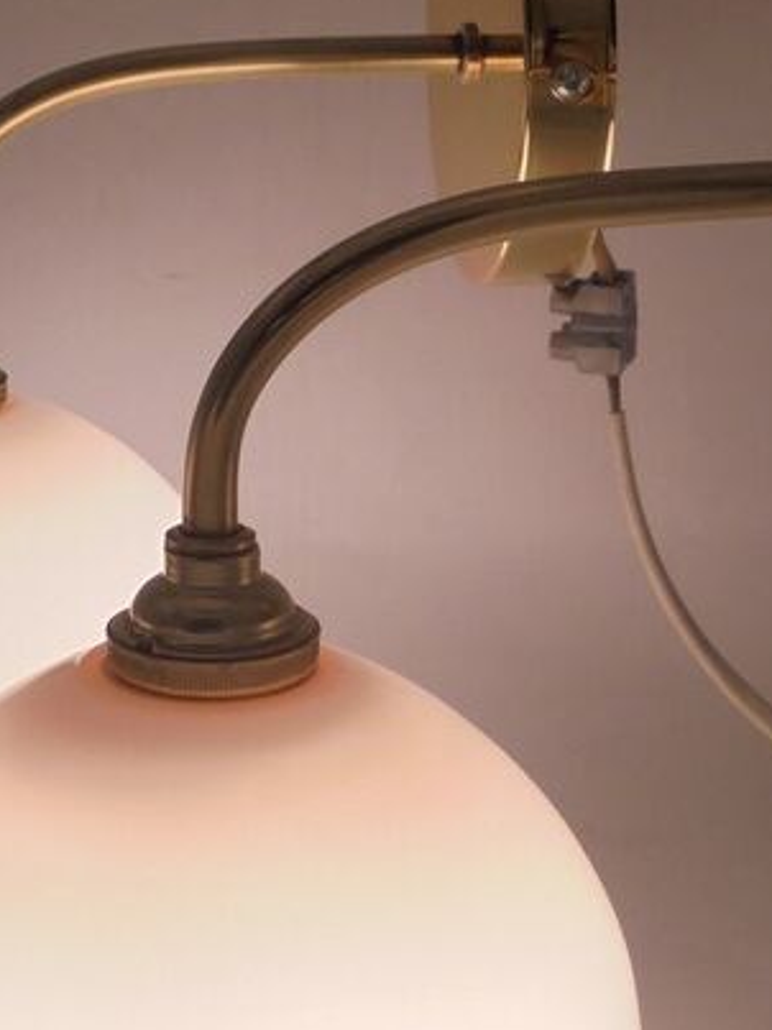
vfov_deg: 25.7
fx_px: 2261
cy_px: 560
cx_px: 446
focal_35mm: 76
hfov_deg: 19.4
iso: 100
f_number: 4
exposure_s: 1/160
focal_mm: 6.1
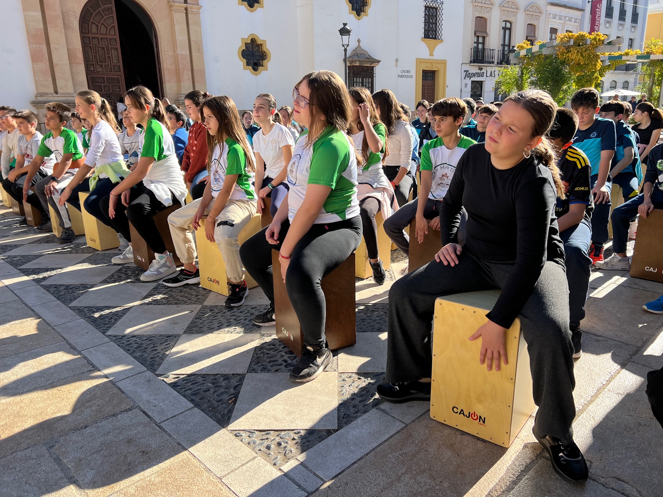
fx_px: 498
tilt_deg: -15.7
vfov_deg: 53.1
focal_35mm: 26
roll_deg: +1.8
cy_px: 248
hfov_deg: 67.3
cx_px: 332
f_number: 1.5
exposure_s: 1/1266
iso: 50
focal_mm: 5.7
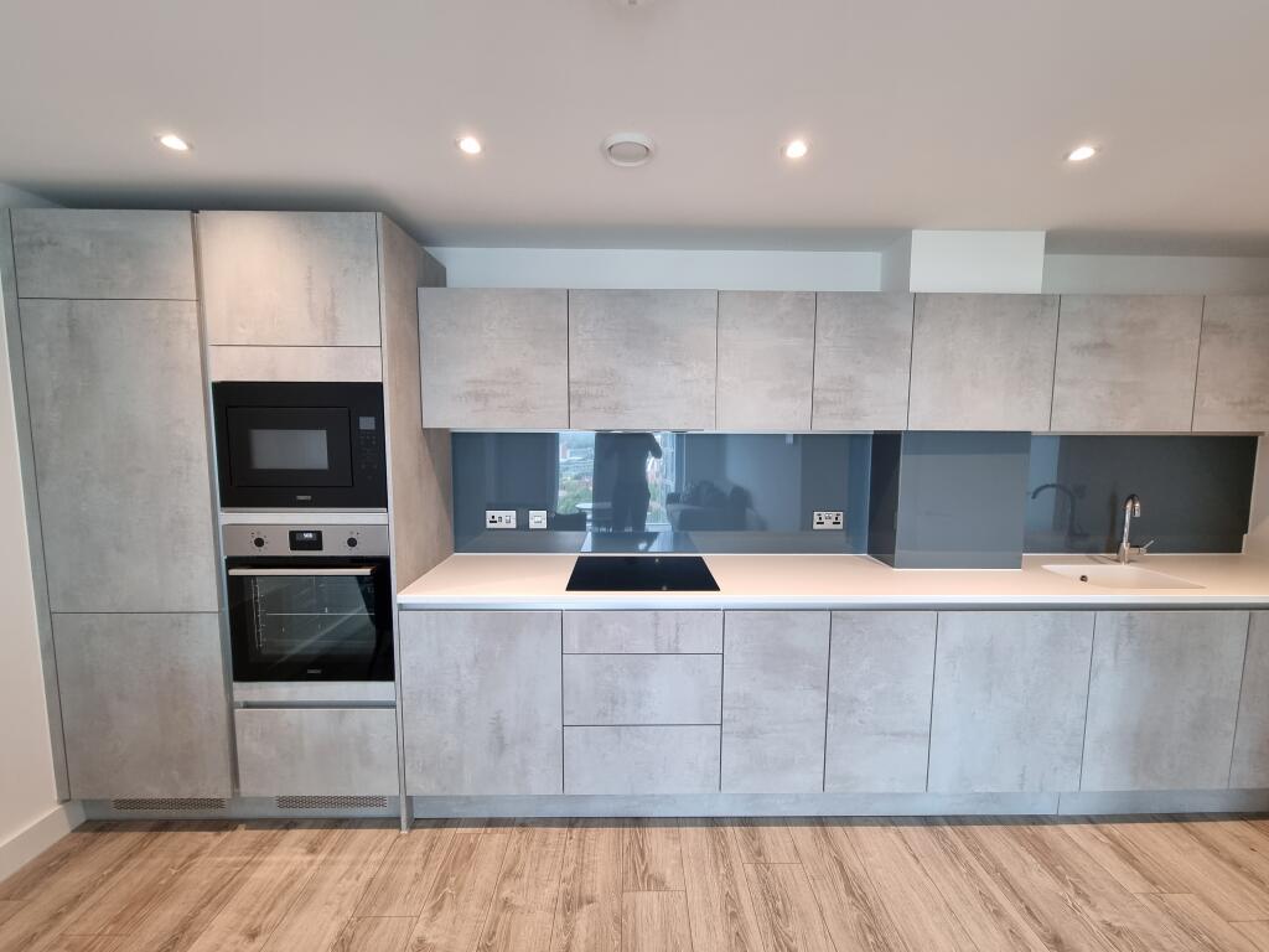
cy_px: 476
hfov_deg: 106.2
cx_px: 634
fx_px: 477
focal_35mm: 13
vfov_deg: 89.9
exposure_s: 1/50
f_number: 2.2
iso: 200
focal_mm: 2.2
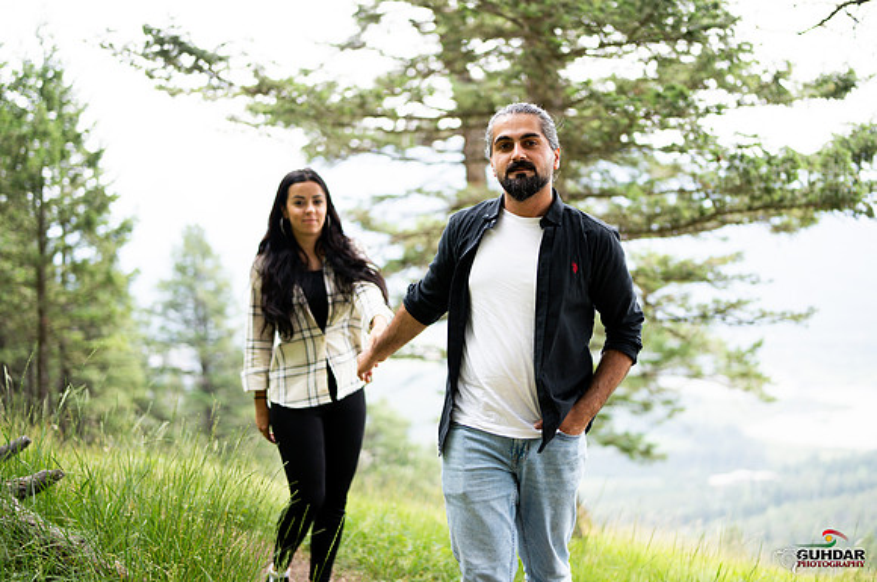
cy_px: 259
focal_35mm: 39
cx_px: 485
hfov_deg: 49.8
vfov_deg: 34.2
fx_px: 944
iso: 200
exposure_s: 1/3200
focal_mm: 35
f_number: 1.2
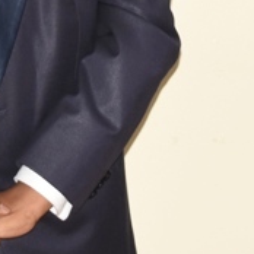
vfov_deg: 5.0
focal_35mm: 351
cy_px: -129
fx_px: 2914
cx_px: 220
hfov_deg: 5.0
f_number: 5.3
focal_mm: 48
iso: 500
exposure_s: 1/100
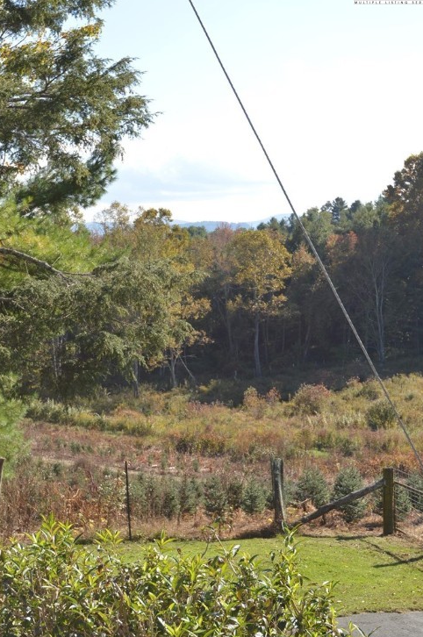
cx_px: 219
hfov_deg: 24.3
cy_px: 319
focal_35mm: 56
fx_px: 981
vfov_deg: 36.0
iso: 100
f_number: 6.3
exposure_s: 1/200
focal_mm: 35
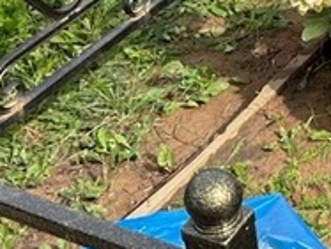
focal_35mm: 142
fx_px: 1360
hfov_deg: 13.1
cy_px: -69
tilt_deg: -28.2
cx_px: 490
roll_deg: +3.5
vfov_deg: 10.3
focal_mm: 5.7
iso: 50
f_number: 1.5
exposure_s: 1/1621
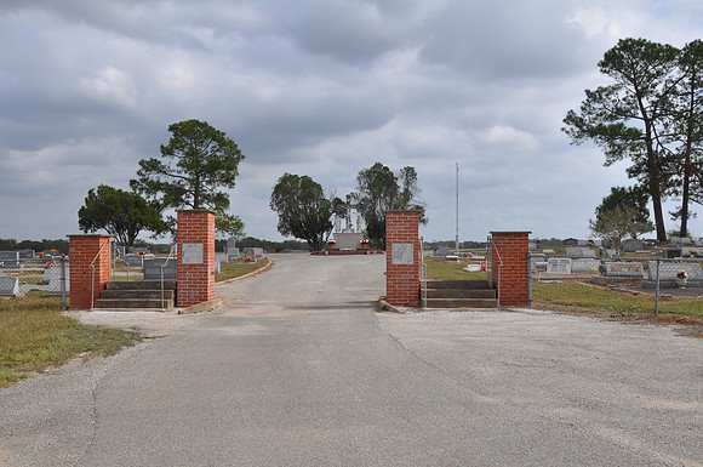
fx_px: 702
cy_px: 234
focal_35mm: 36
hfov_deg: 53.2
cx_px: 352
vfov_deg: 36.8
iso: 200
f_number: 13
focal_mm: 24
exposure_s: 1/160
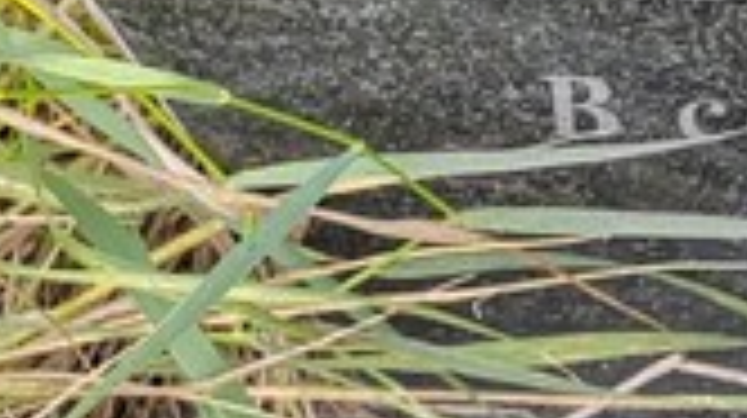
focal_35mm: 142
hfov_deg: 13.1
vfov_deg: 8.2
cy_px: -306
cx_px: 1512
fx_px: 2810
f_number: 1.9
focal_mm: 5.52
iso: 100
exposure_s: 1/170
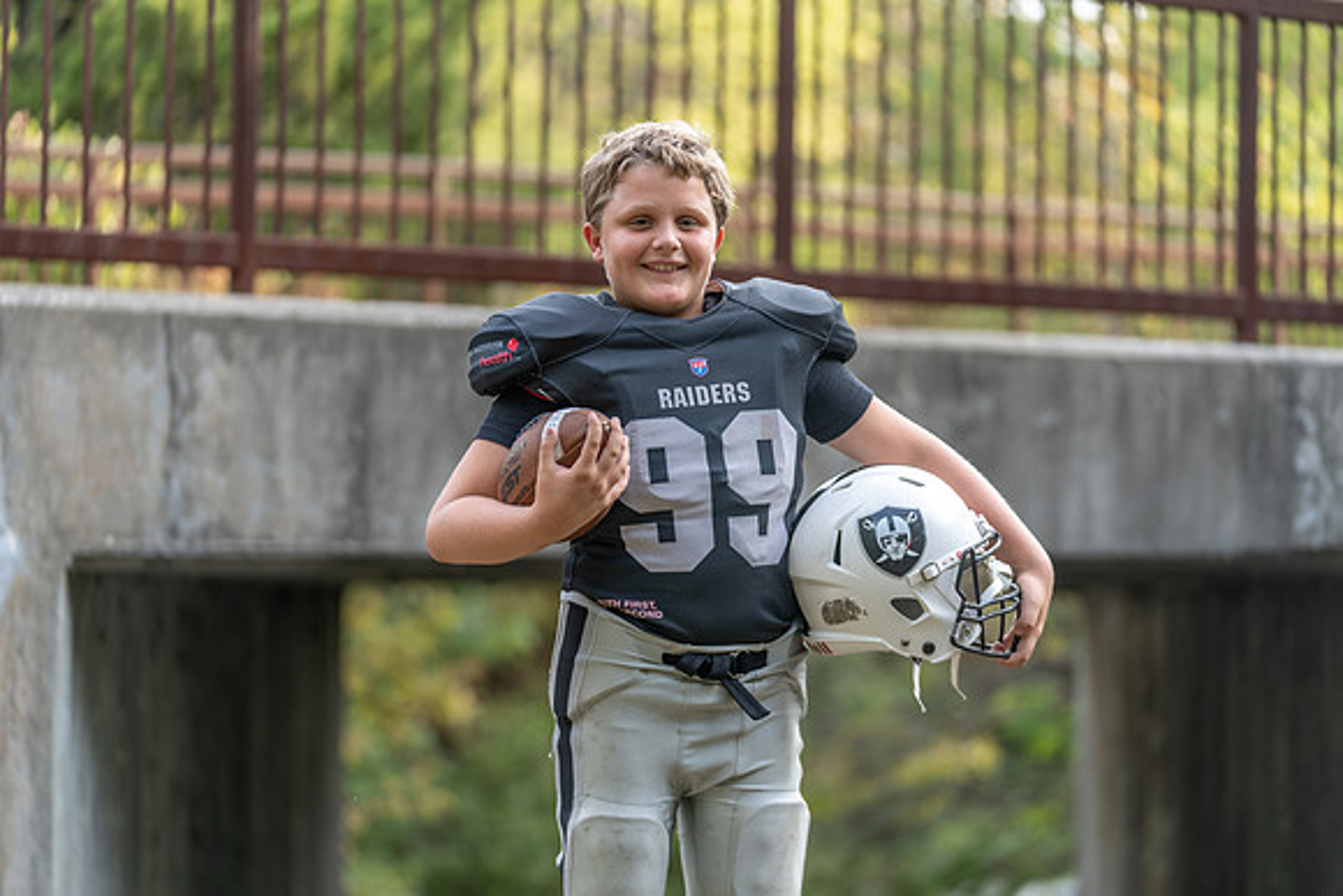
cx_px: 672
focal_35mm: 127
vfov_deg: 10.8
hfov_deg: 16.1
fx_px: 4739
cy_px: 448
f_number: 2.8
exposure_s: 1/320
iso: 125
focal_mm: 127
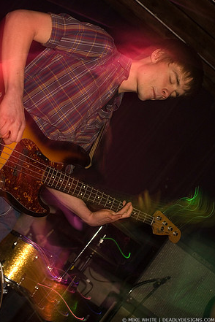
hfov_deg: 25.3
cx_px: 107
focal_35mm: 54
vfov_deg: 37.2
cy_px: 159
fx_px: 479
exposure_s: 1/5
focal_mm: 35
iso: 400
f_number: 2.8
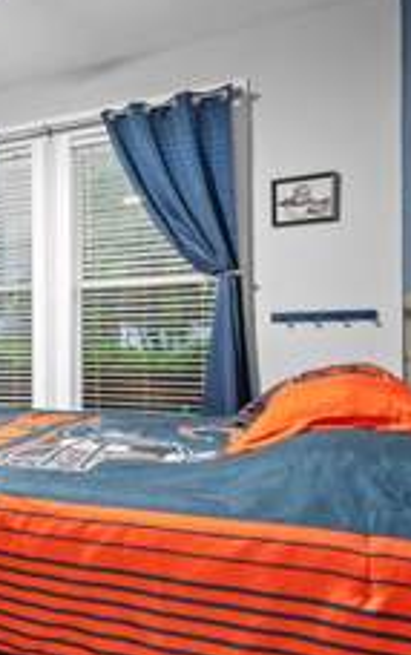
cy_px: 349
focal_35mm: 30
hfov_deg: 37.8
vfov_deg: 62.8
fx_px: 536
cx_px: 9
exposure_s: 8
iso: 100
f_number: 4
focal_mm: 14
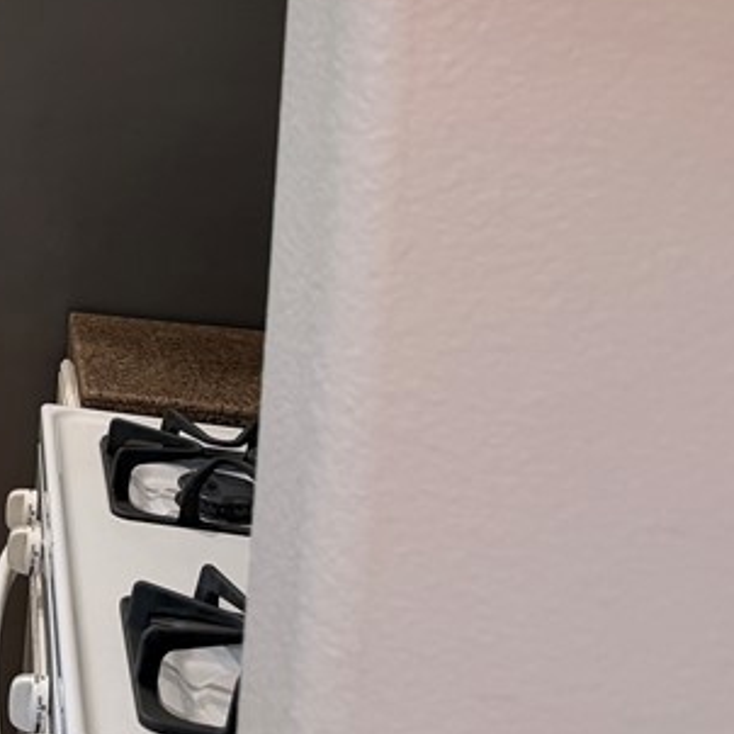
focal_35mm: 72
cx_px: -462
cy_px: -75
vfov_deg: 22.6
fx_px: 1727
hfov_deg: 19.7
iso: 125
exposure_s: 1/60
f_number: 1.78
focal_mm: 6.76
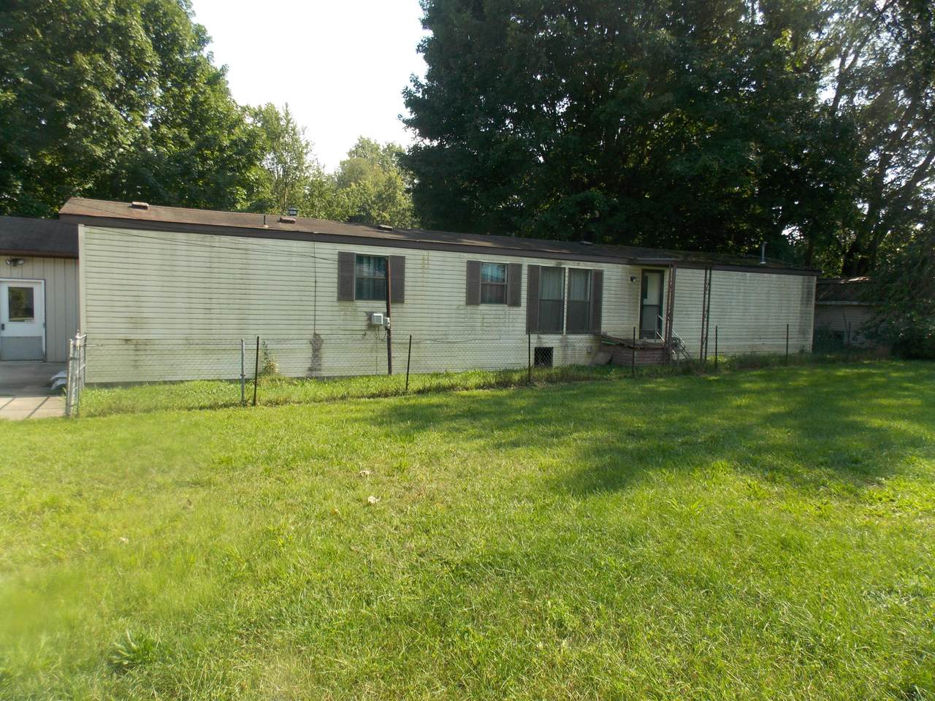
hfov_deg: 73.9
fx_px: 621
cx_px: 468
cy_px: 350
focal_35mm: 23
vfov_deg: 58.9
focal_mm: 4
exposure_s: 1/400
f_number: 3.1
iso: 80
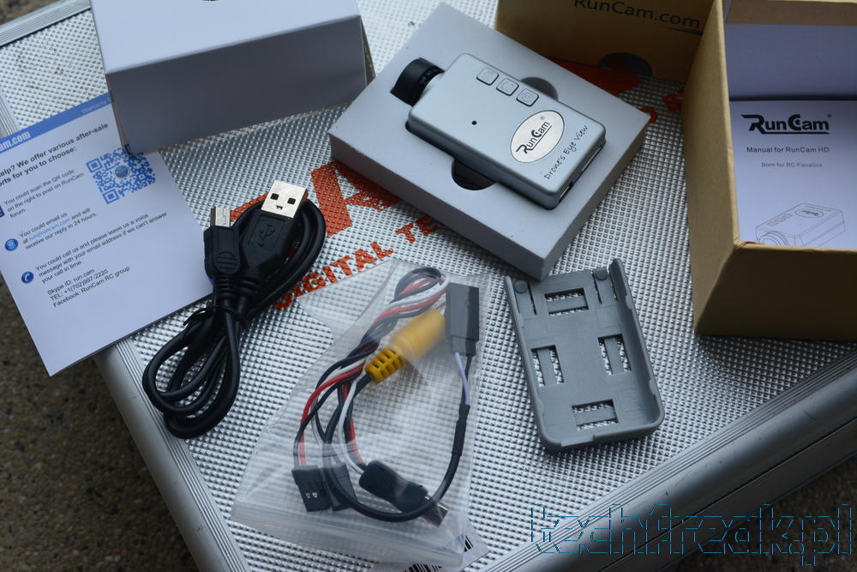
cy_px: 286
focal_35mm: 54
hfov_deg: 36.9
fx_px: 1286
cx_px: 428
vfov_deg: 25.1
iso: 360
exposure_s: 1/60
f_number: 10
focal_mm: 36
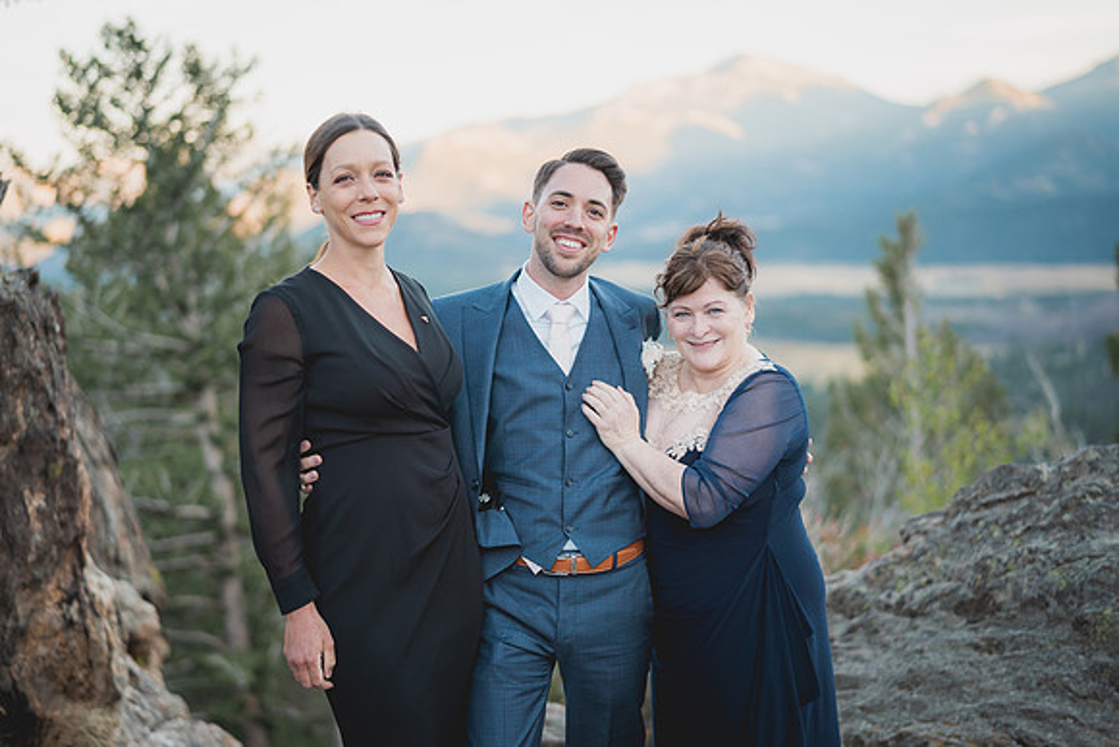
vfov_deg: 25.7
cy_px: 374
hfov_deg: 37.7
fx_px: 1637
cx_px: 560
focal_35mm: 53
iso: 125
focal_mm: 50
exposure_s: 1/500
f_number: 1.4
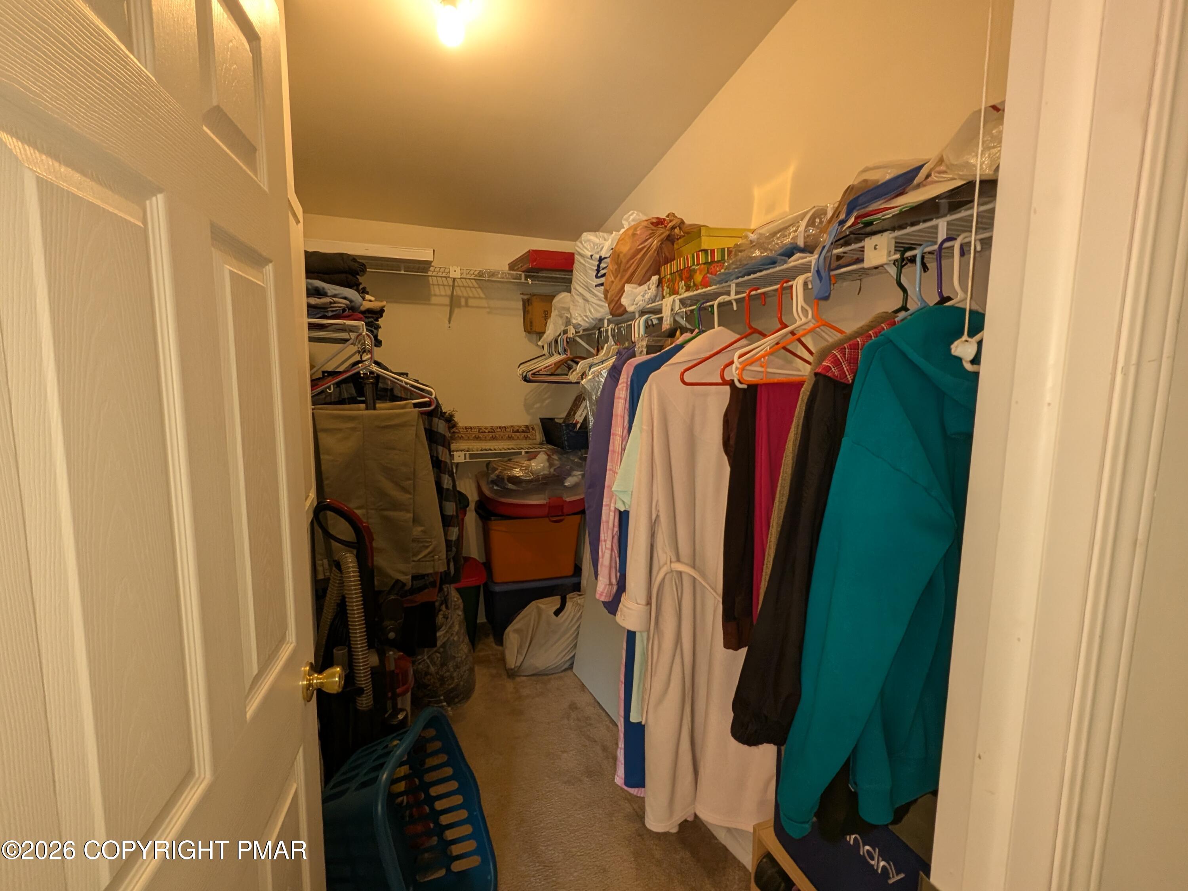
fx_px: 549
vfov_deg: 78.1
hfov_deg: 94.5
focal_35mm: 16
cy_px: 446
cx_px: 594
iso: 178
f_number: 2.2
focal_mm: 2.22
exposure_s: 1/40
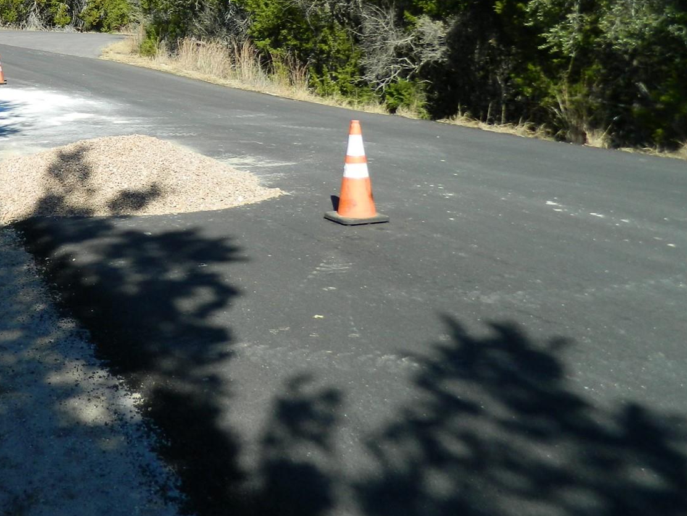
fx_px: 913
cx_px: 93
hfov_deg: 38.9
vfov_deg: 30.6
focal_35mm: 46
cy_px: 93
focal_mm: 4.5
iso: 80
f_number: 3.1
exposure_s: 1/800
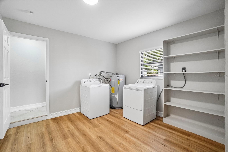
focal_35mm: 15
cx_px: 114
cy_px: 76
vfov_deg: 77.3
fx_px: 95
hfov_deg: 100.4
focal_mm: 10
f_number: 8
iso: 1250
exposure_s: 1/30
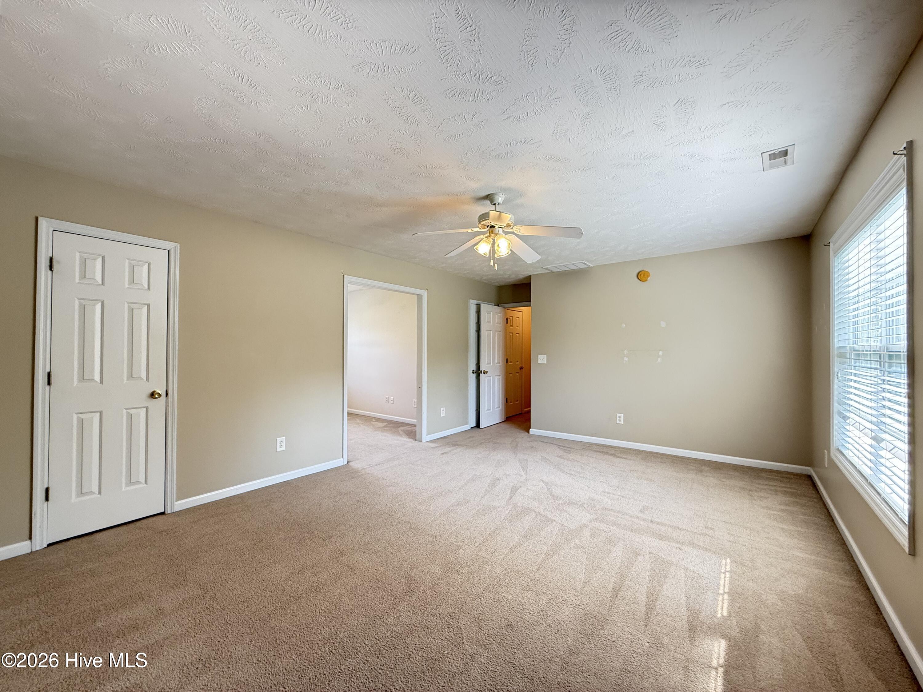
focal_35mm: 14
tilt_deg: +1.4
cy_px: 346
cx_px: 462
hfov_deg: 102.1
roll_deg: -0.6
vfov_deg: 85.7
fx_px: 373
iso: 400
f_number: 2.2
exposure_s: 1/120
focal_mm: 2.22
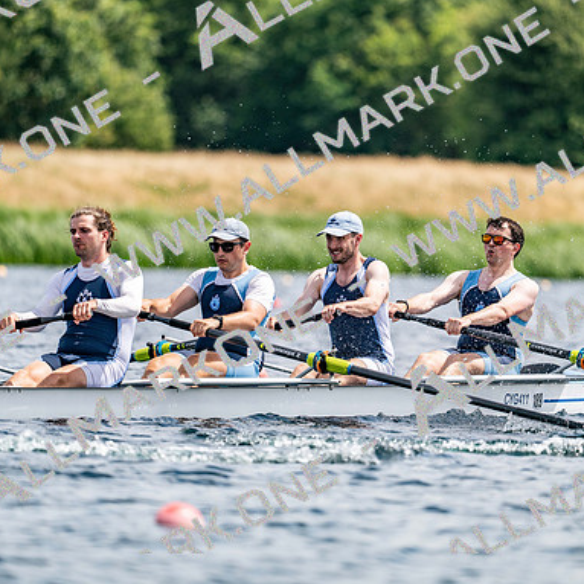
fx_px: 9811
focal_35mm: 514
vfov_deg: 3.4
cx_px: 279
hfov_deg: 3.4
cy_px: 293
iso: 280
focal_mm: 400
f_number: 4.5
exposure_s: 1/2500
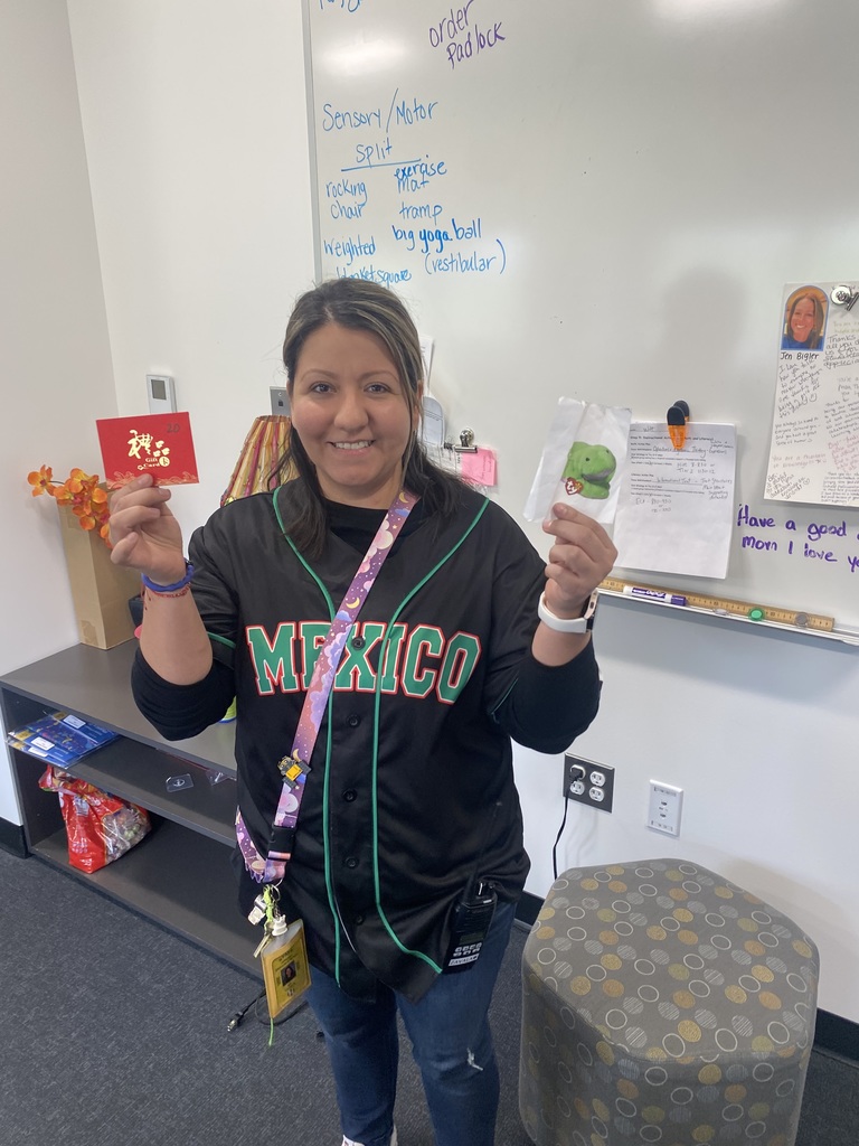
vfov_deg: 67.3
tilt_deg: -18.2
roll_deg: +0.8
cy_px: 573
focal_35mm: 26
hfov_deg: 53.1
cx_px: 430
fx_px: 860
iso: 100
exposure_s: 1/100
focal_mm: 4.25
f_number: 1.8
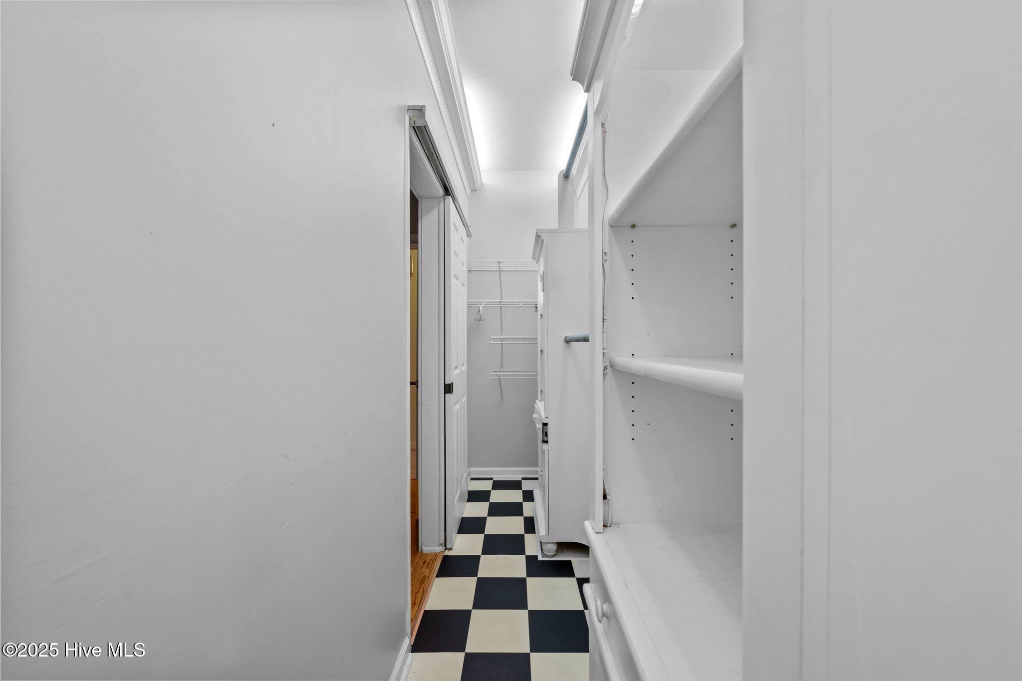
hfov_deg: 104.3
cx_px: 511
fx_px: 397
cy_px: 340
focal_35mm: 14
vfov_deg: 81.2
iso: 100
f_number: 9
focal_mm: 14
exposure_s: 1/1.67
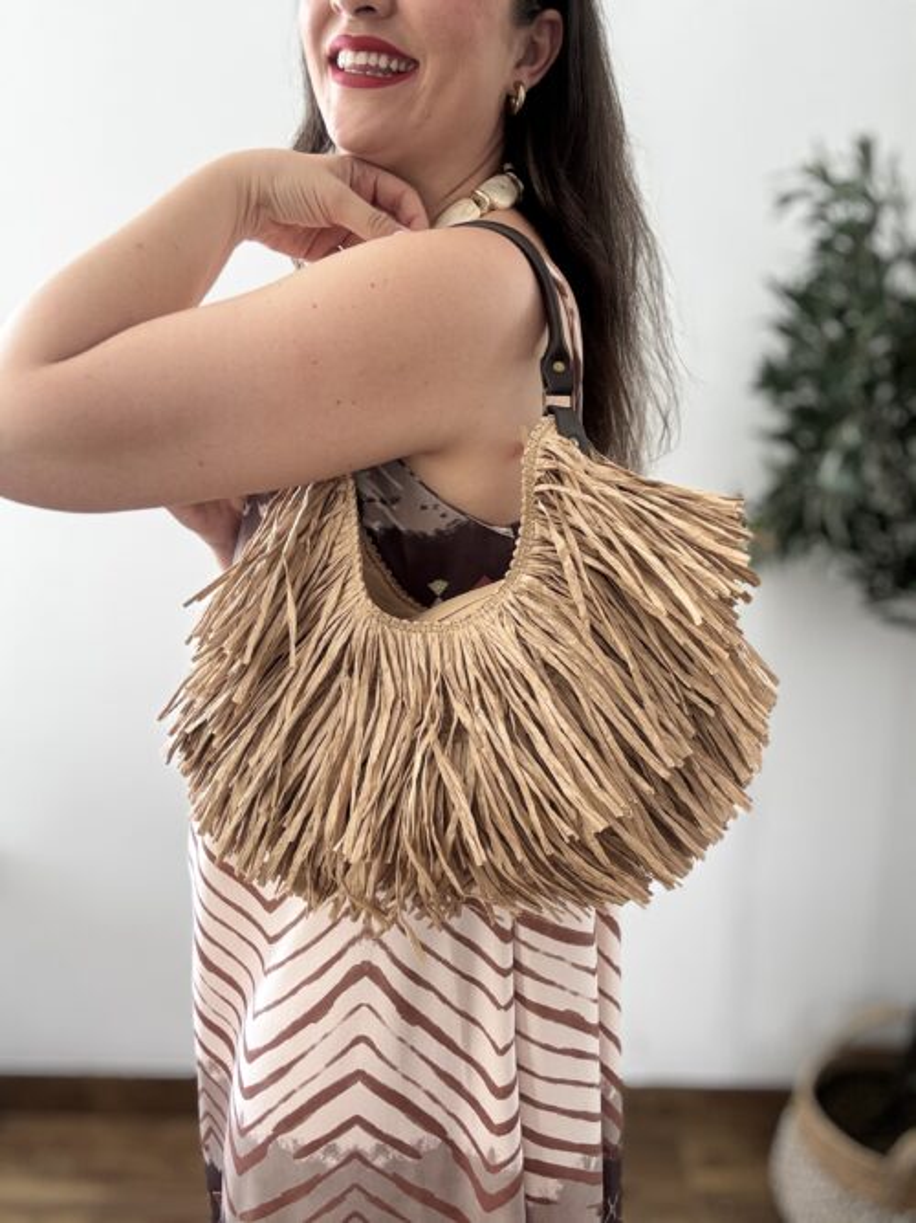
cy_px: 612
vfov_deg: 60.0
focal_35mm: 30
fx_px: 1059
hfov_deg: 46.8
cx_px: 458
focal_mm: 2.69
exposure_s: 1/121
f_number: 1.9
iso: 64
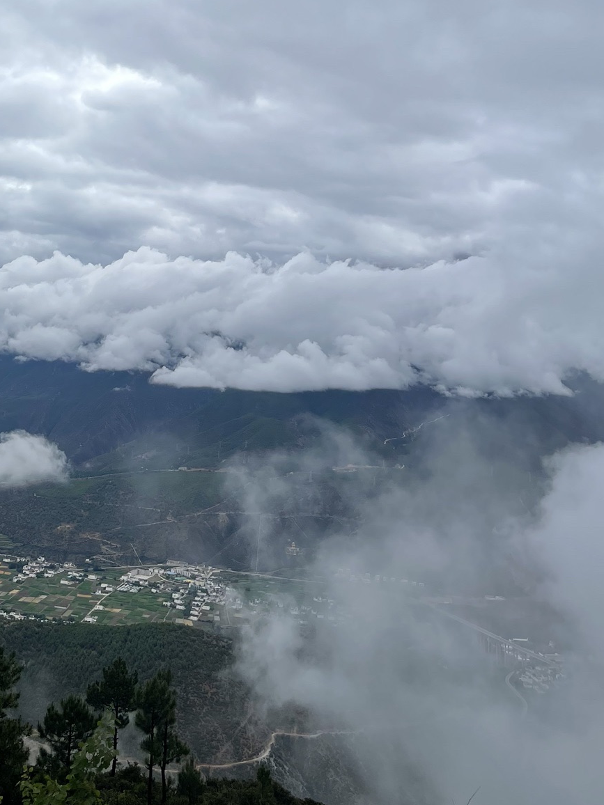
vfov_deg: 40.6
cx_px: 174
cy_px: 179
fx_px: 1047
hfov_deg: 31.8
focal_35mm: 45
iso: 32
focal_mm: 5.1
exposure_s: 1/7937
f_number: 1.6
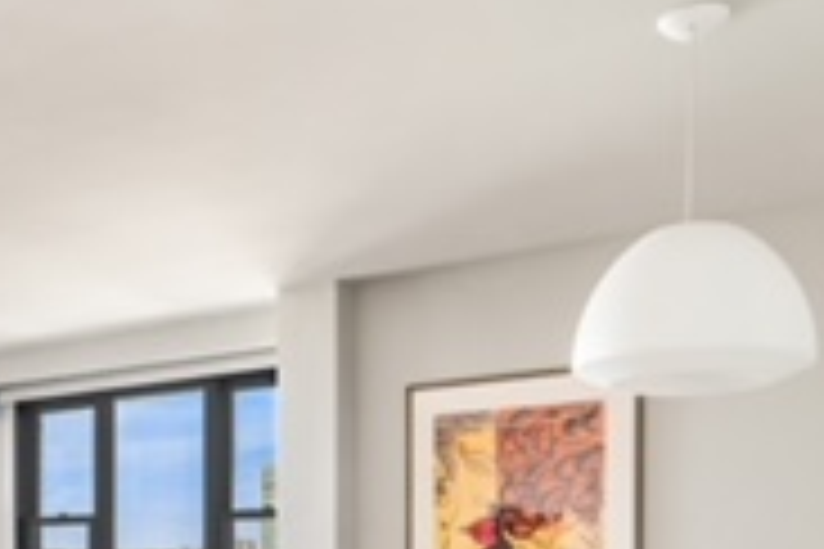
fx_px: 1121
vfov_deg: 25.8
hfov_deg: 39.5
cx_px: 225
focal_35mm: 49
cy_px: 576
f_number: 10
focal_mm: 14
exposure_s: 1/1.25
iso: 400
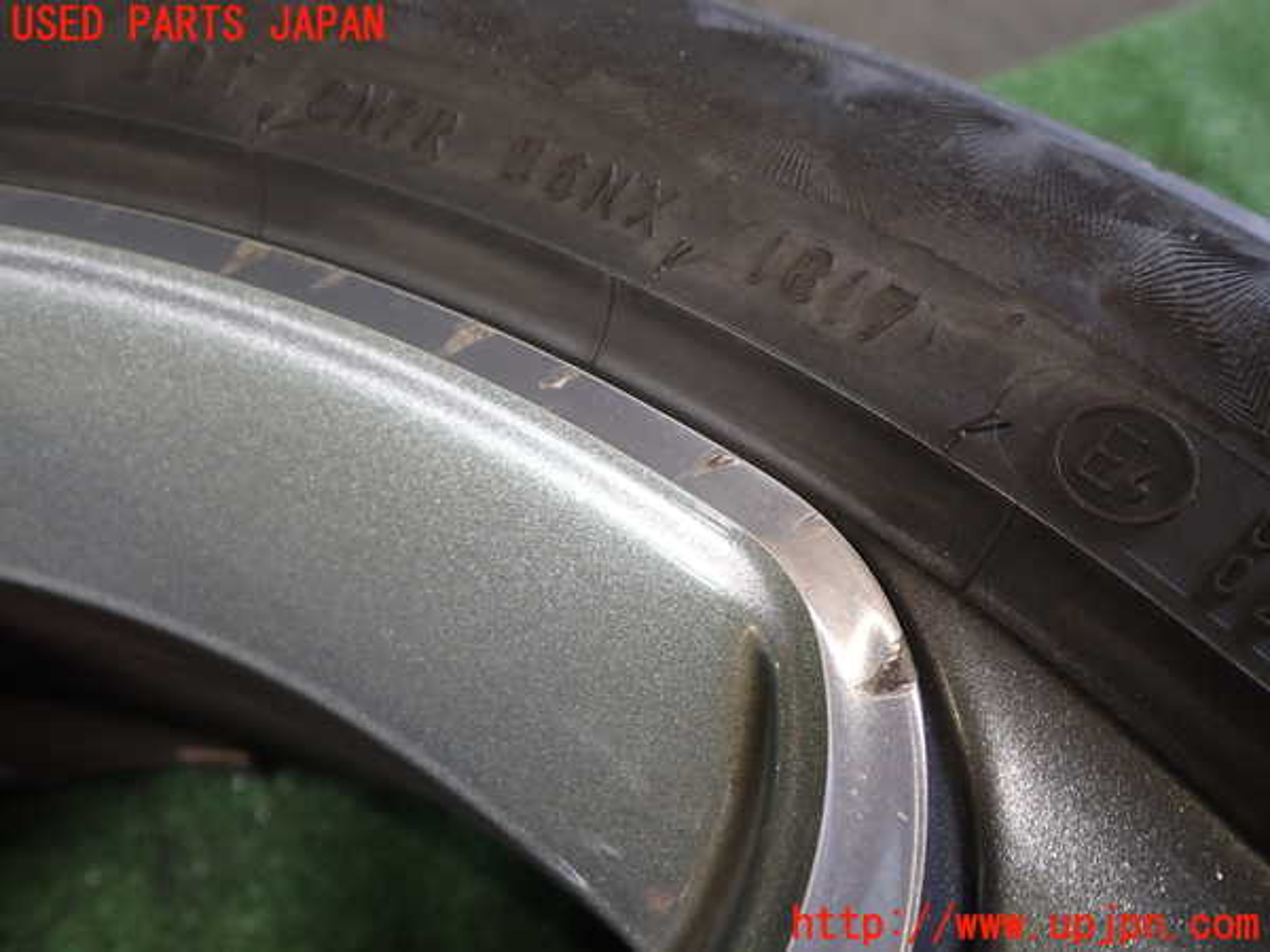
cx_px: 635
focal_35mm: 30
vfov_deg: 46.8
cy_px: 476
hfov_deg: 60.0
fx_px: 1101
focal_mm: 5.4
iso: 200
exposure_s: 1/40
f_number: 2.3
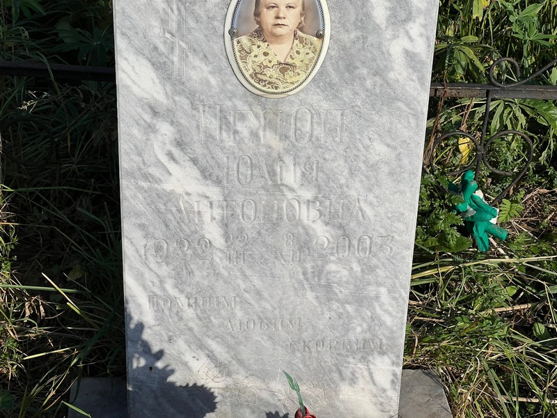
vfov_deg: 19.1
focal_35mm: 77
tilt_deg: -26.2
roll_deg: -1.1
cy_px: 209
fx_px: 1239
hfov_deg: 25.3
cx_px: 278
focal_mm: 9
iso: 32
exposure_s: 1/1553
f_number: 2.8
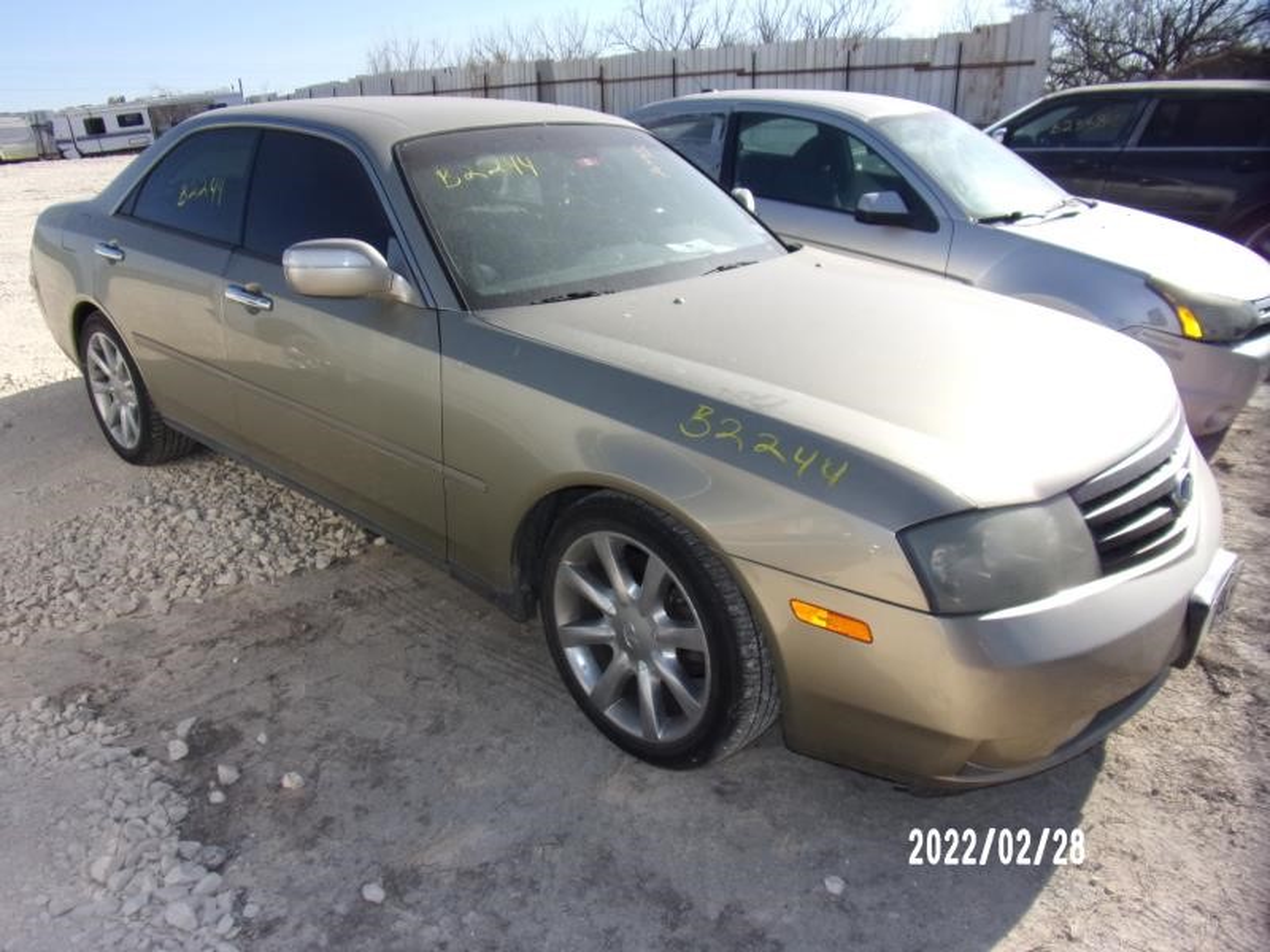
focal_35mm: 24
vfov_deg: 56.8
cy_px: 476
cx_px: 635
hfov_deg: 71.6
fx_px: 881
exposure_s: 1/850
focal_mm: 4.3
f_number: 3.3
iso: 80
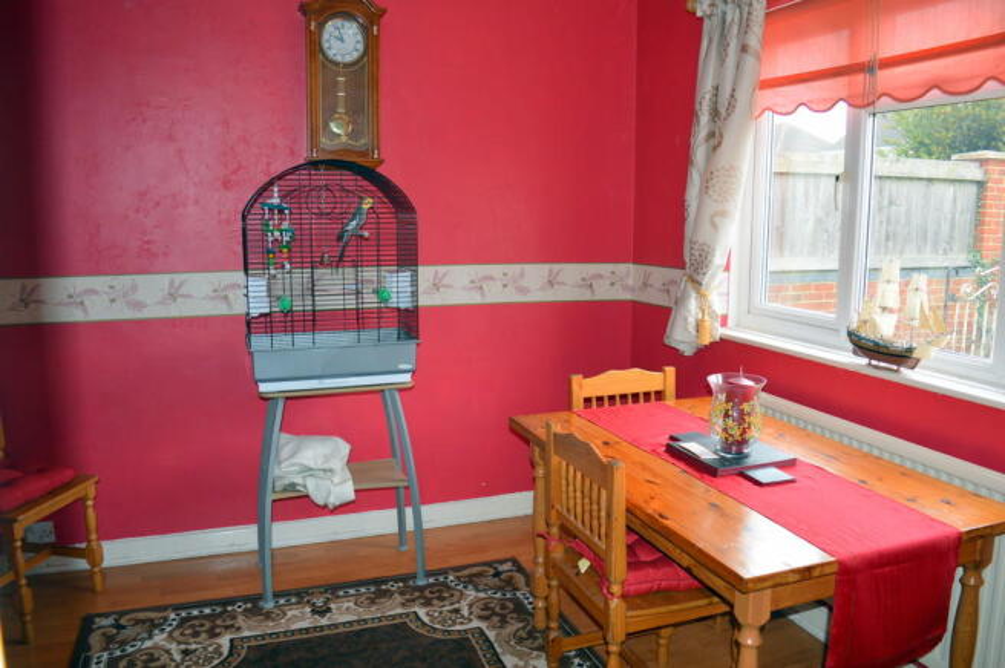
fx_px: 753
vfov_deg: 47.8
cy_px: 334
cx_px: 502
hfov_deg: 67.4
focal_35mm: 27
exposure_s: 1/80
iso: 400
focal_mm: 18
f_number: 4
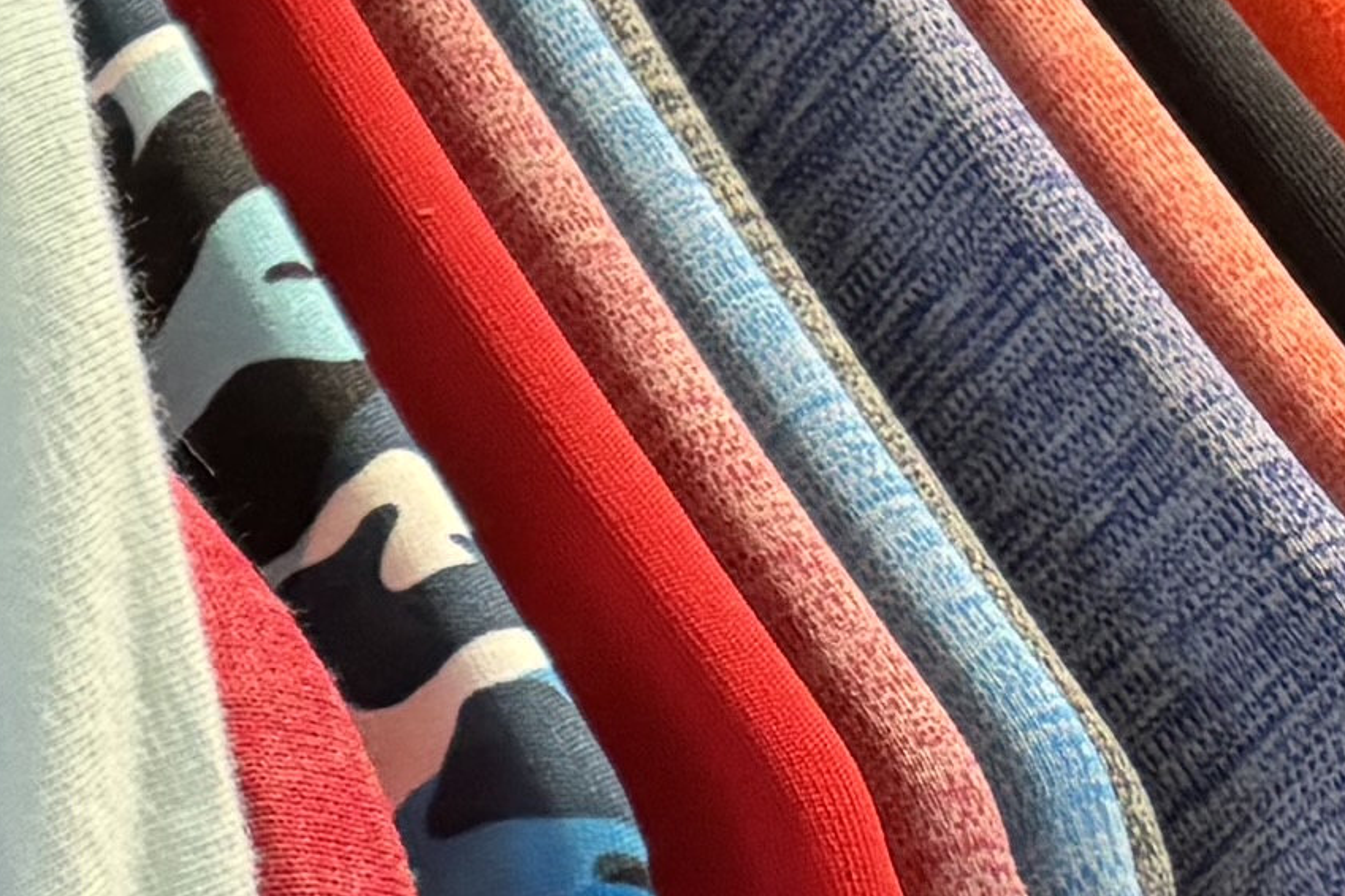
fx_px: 6276
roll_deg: -0.9
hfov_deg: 10.1
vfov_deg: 7.9
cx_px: -2227
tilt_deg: -29.7
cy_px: 1577
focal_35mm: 168
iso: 200
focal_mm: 6.76
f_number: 1.78
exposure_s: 1/111
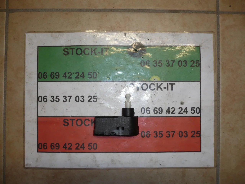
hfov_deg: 52.6
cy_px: 92
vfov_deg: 40.7
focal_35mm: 35
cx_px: 122
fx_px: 248
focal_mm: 5.8
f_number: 2.8
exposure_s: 1/30
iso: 100
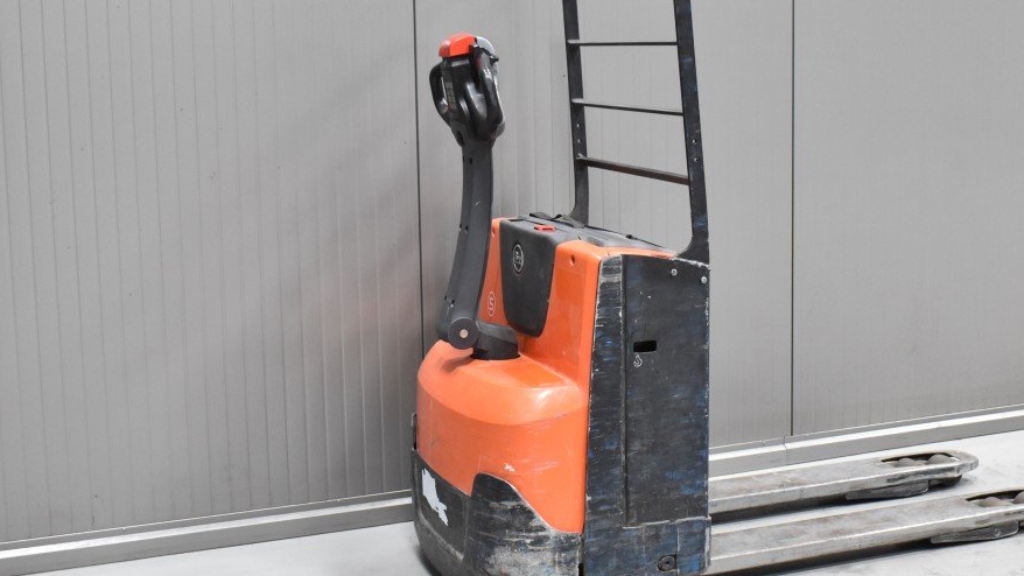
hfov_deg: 38.5
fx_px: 1459
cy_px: 233
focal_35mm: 54
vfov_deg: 22.3
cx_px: 611
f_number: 5
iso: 1600
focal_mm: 25
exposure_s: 1/30
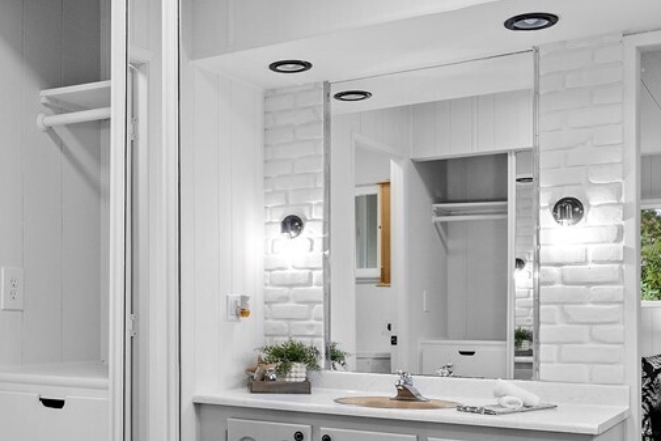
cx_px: 222
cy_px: 296
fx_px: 863
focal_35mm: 47
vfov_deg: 28.5
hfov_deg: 41.4
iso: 400
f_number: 9
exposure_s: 1/13
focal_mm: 14
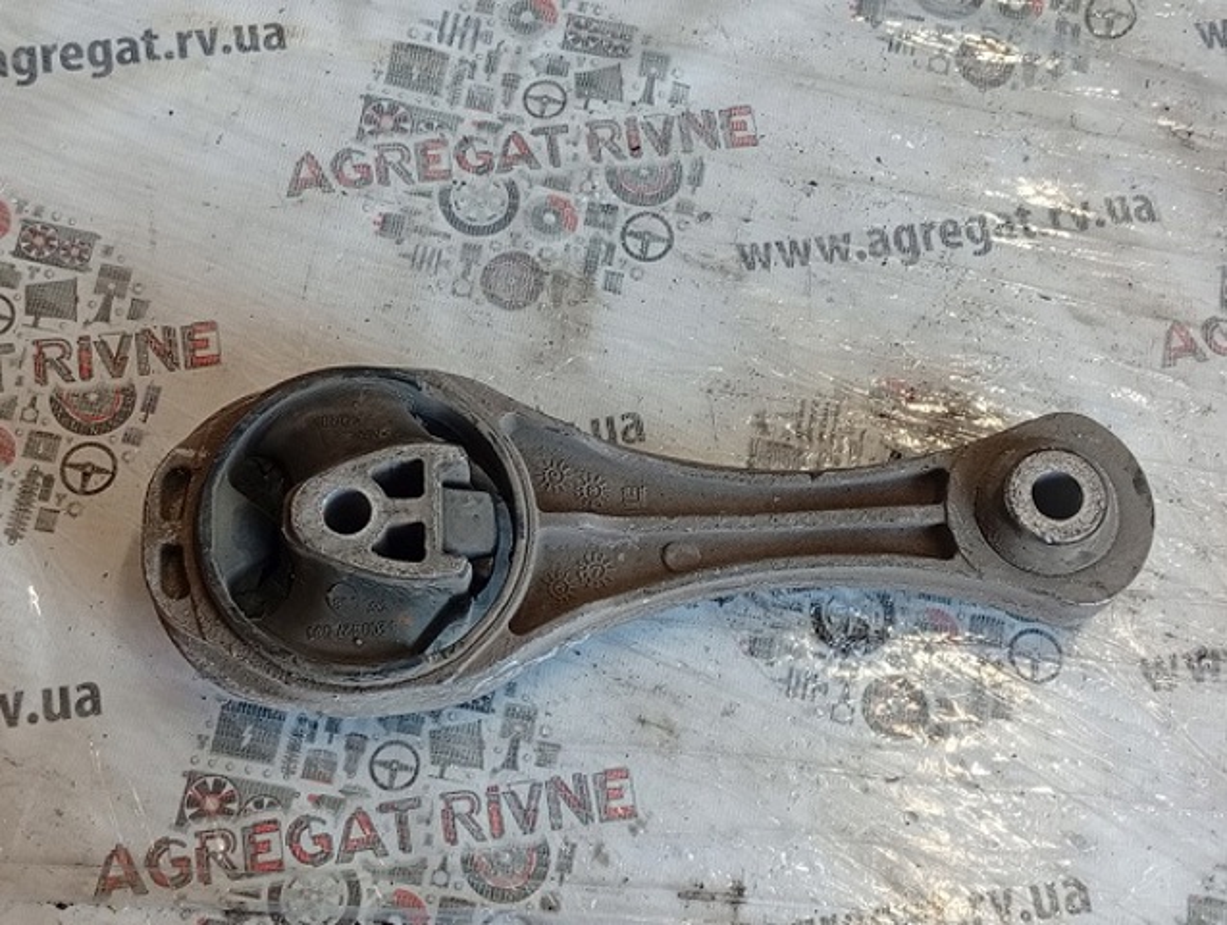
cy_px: 462
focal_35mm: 52
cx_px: 614
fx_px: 1846
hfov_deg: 36.8
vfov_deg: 28.1
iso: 161
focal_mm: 3.96
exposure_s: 1/50
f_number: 1.8
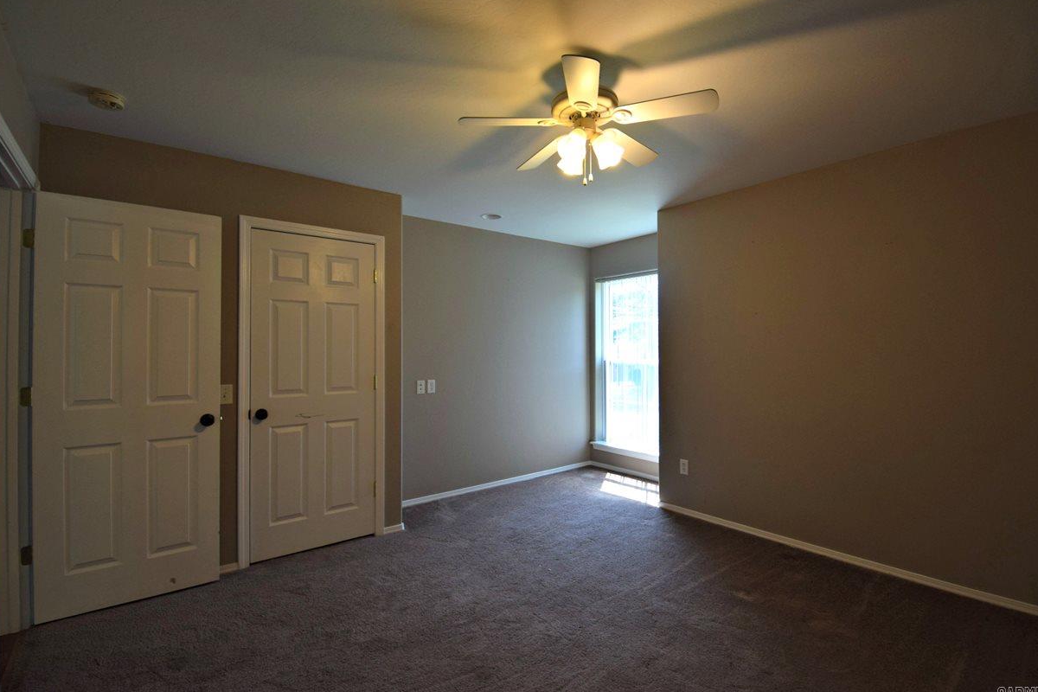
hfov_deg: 96.7
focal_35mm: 16
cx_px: 530
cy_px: 334
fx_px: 461
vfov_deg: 73.7
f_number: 5
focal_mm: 10
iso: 400
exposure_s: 1/100
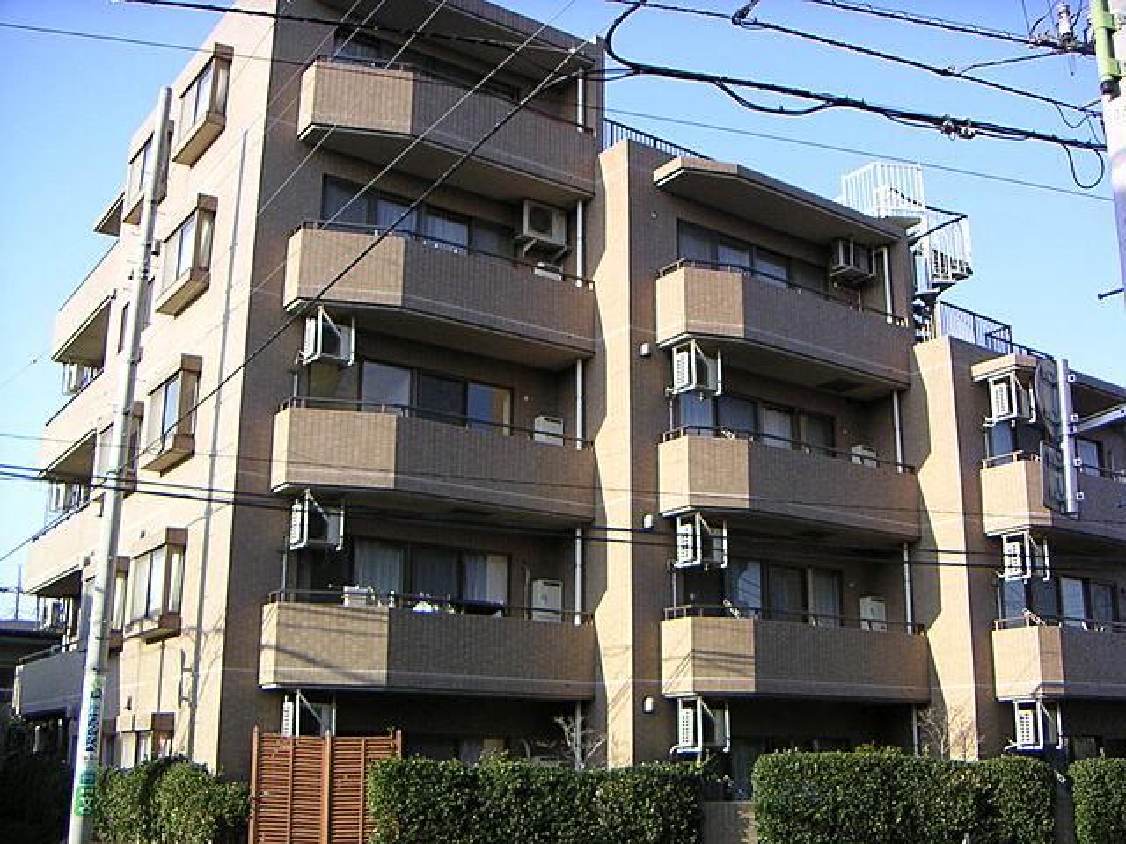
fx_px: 1204
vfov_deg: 38.7
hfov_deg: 50.1
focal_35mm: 37
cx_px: 563
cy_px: 422
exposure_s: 1/350
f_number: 2.8
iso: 64
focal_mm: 4.8
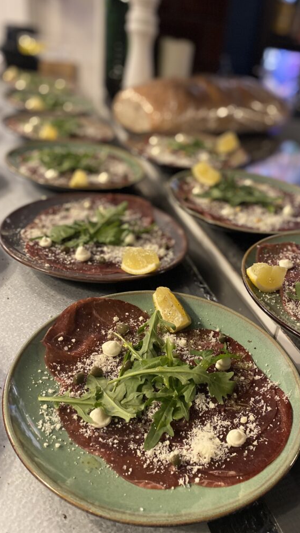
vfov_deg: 66.1
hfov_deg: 39.7
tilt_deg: -30.1
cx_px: 202
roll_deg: -8.5
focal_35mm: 29
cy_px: 263
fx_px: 410
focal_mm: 4.25
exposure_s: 1/33
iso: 500
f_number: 1.8
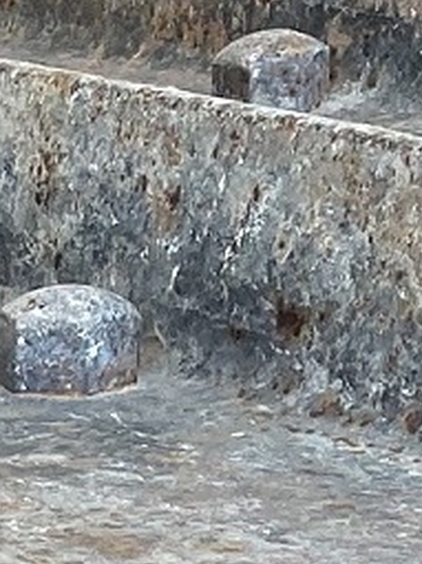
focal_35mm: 204
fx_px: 3319
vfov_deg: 7.6
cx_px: -453
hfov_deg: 7.0
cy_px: 2050
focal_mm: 4.2
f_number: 1.6
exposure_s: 1/310
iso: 32
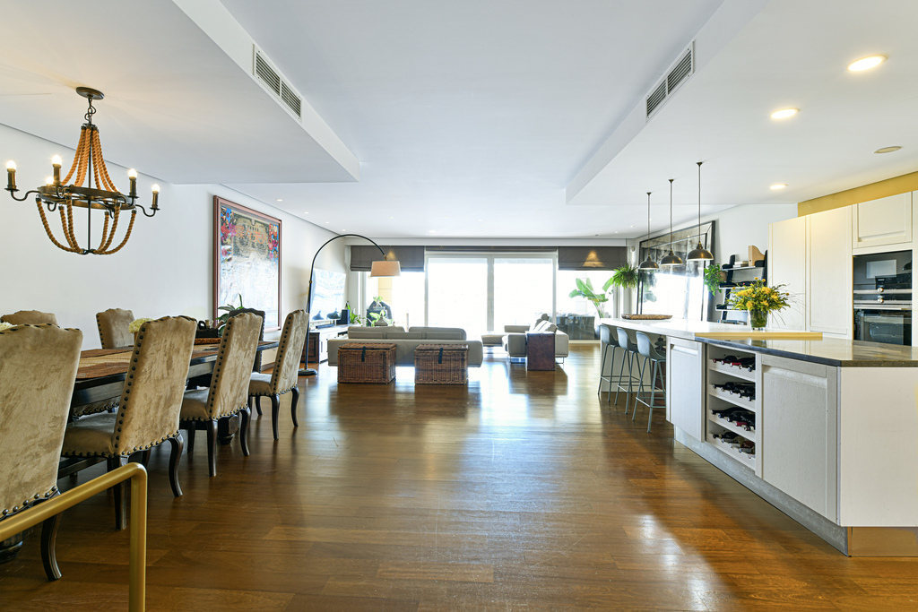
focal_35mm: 18
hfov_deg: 90.0
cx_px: 459
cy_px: 306
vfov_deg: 67.4
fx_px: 459
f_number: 9
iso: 200
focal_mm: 18
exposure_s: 1/5
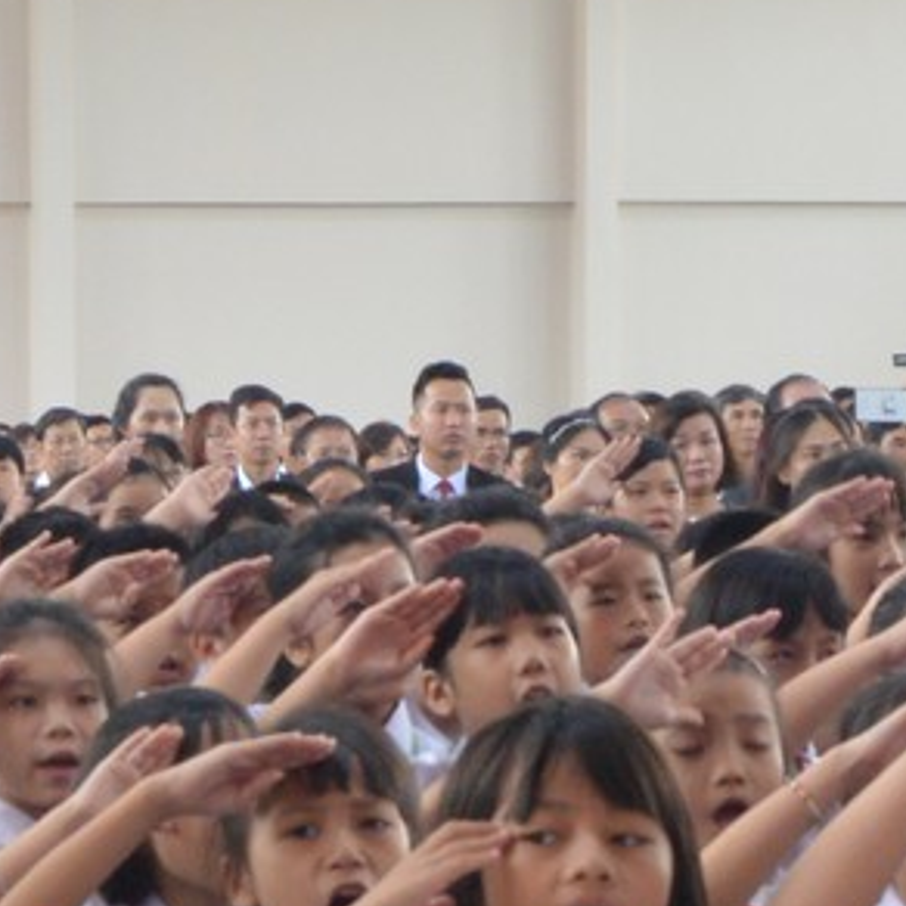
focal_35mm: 192
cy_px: 1074
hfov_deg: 9.1
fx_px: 5685
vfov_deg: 9.0
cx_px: 307
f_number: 8
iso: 400
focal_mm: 22
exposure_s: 1/13
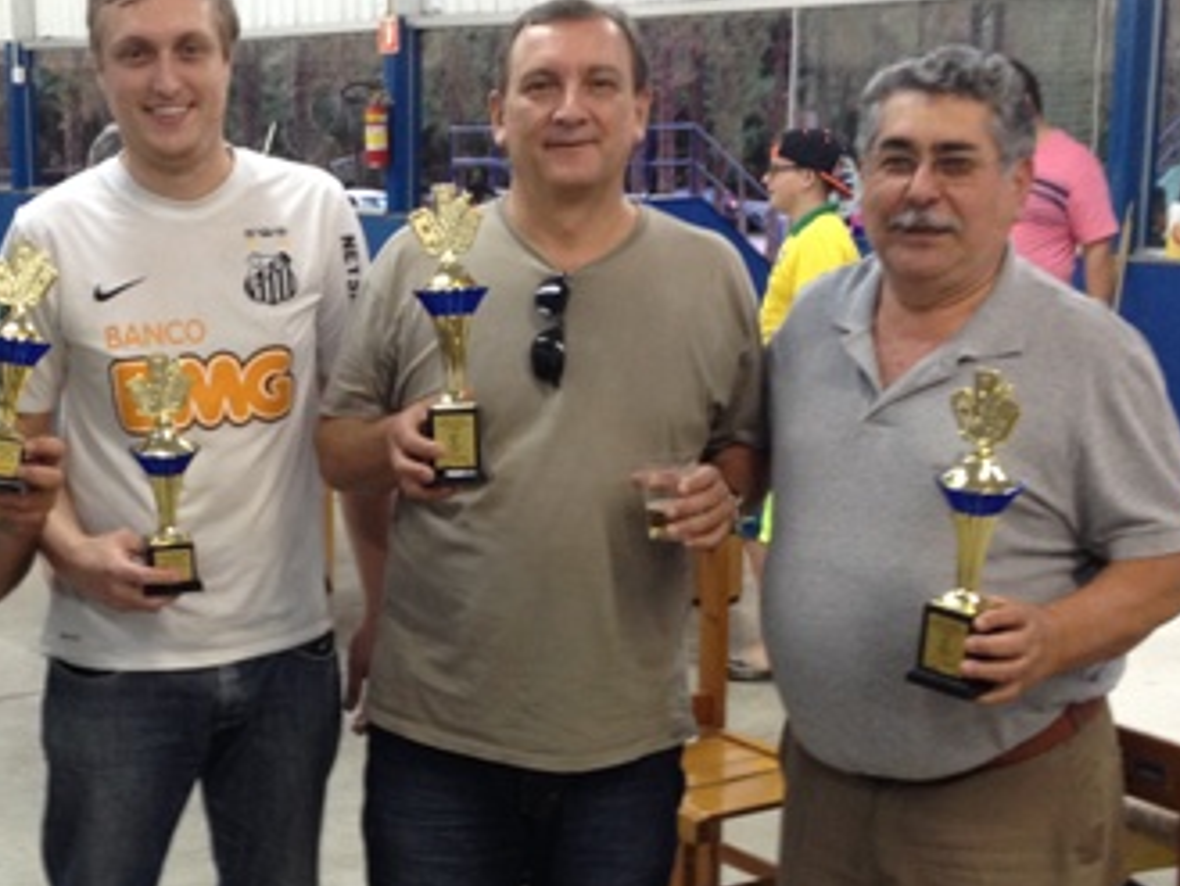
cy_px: 560
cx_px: 362
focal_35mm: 68
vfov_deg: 21.6
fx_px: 2319
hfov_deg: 28.3
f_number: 2.4
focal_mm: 4.28
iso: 100
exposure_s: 1/20
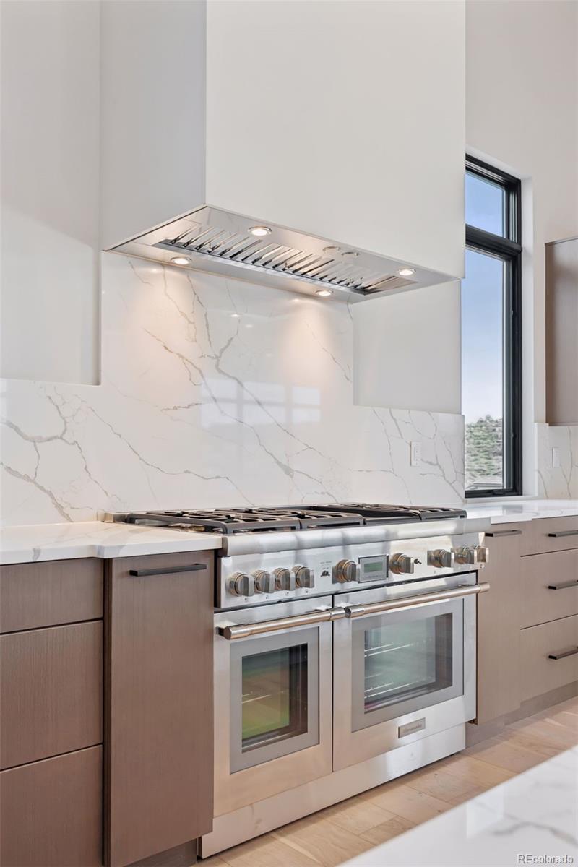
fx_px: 747
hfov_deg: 42.3
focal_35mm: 31
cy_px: 434
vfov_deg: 60.3
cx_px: 289
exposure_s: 1/40
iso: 400
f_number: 10
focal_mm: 31
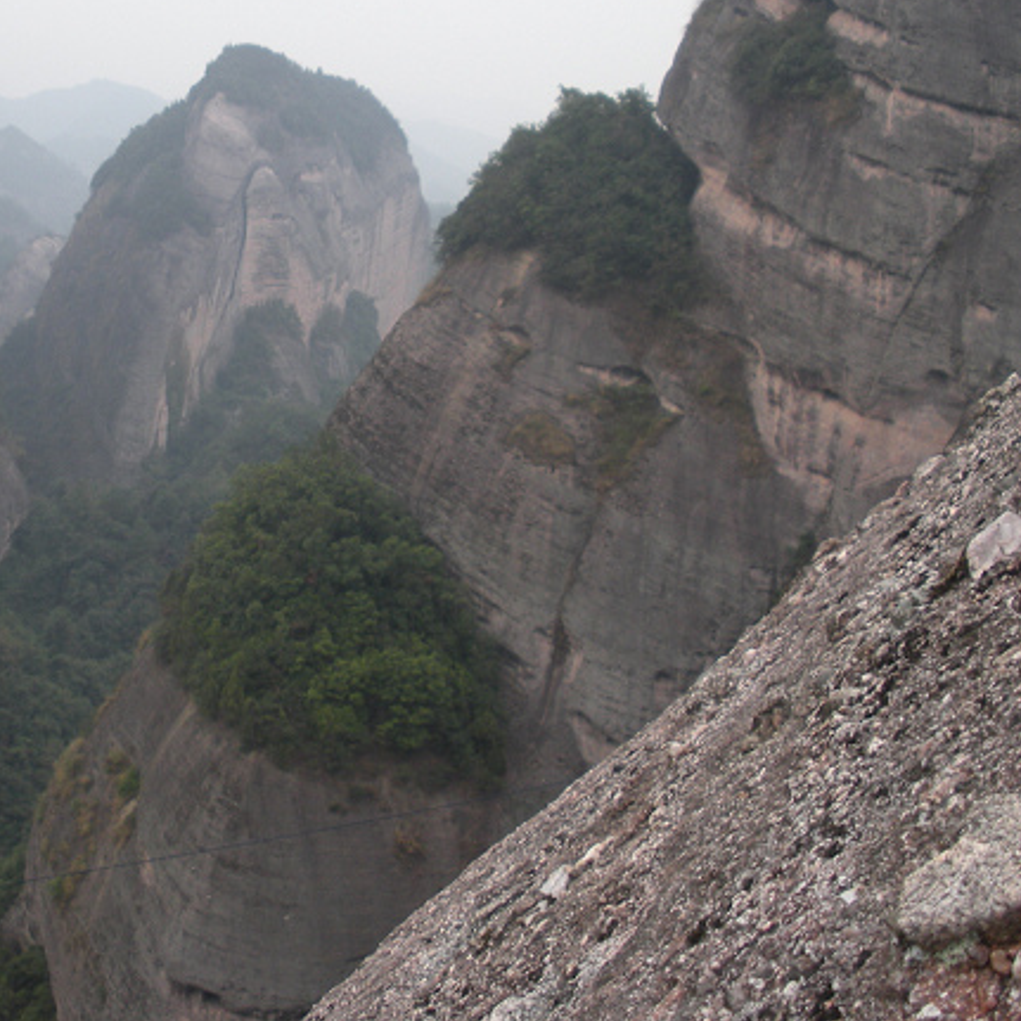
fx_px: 1969
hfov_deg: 28.8
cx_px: 317
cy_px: 336
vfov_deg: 28.9
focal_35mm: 59
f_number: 3.5
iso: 64
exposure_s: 1/80.7
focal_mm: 6.3
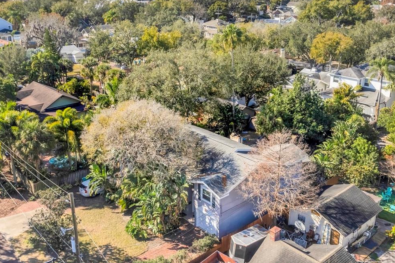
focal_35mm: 36
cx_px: 192
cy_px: 115
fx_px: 395
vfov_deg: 36.8
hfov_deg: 53.1
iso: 100
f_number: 2.8
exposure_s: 1/240
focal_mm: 8.38
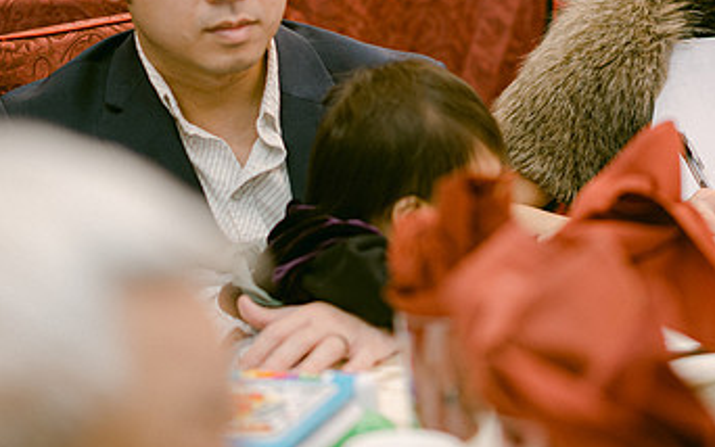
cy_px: 104
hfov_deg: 14.2
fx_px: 2865
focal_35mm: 147
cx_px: 470
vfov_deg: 8.9
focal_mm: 85
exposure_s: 1/125
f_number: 2
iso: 400
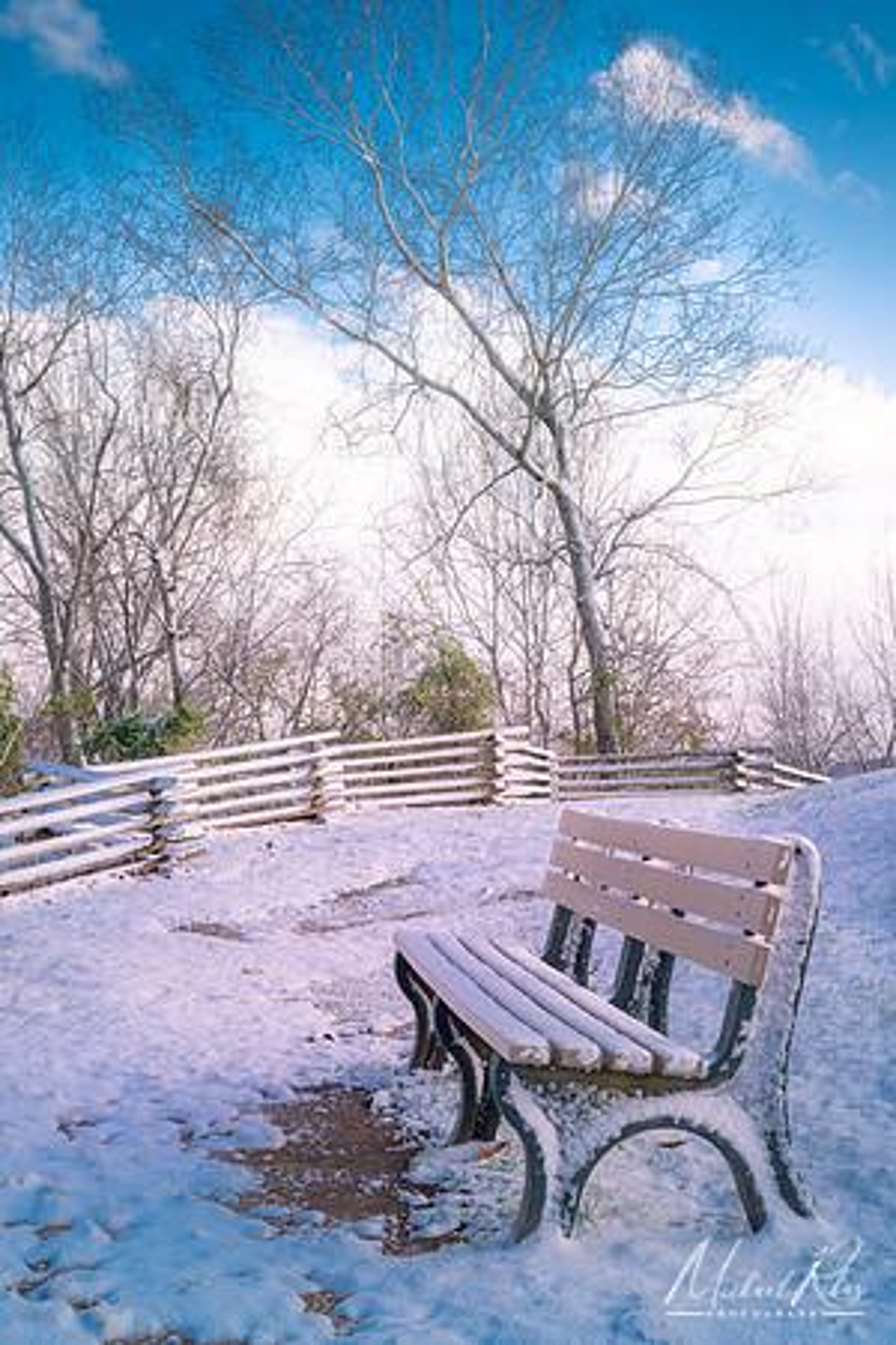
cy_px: 672
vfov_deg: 48.7
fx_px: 1484
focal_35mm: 40
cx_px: 448
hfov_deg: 33.6
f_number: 10
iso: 200
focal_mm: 26.5
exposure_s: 1/160
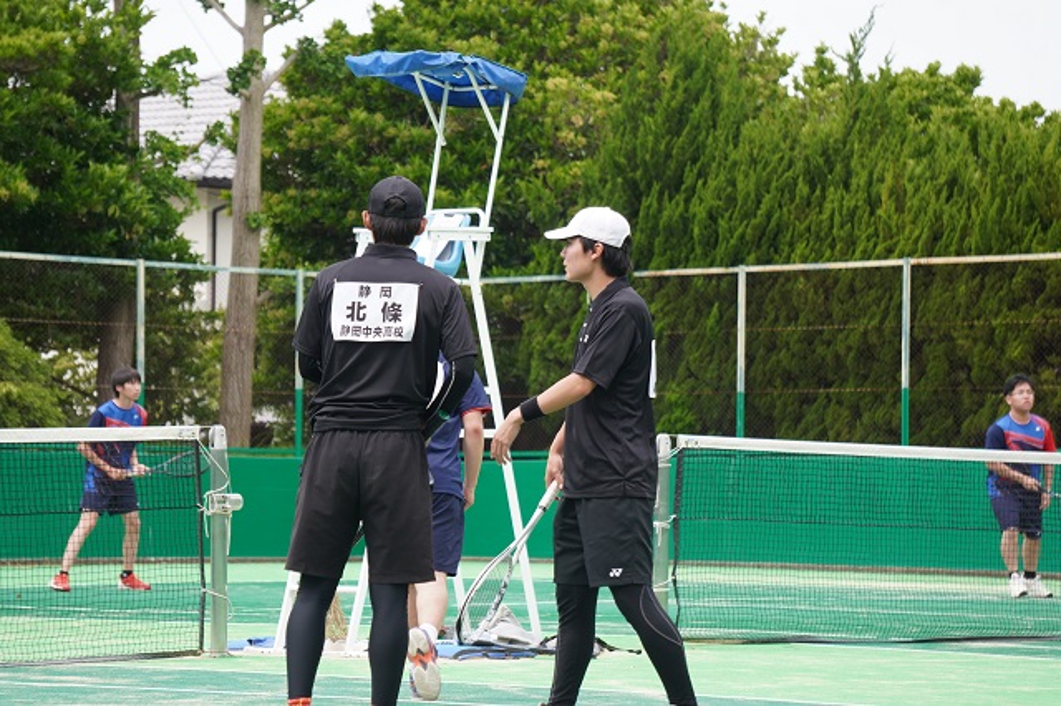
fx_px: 4860
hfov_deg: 12.5
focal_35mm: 165
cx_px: 530
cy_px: 353
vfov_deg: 8.3
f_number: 5.6
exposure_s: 1/200
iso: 100
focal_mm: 110
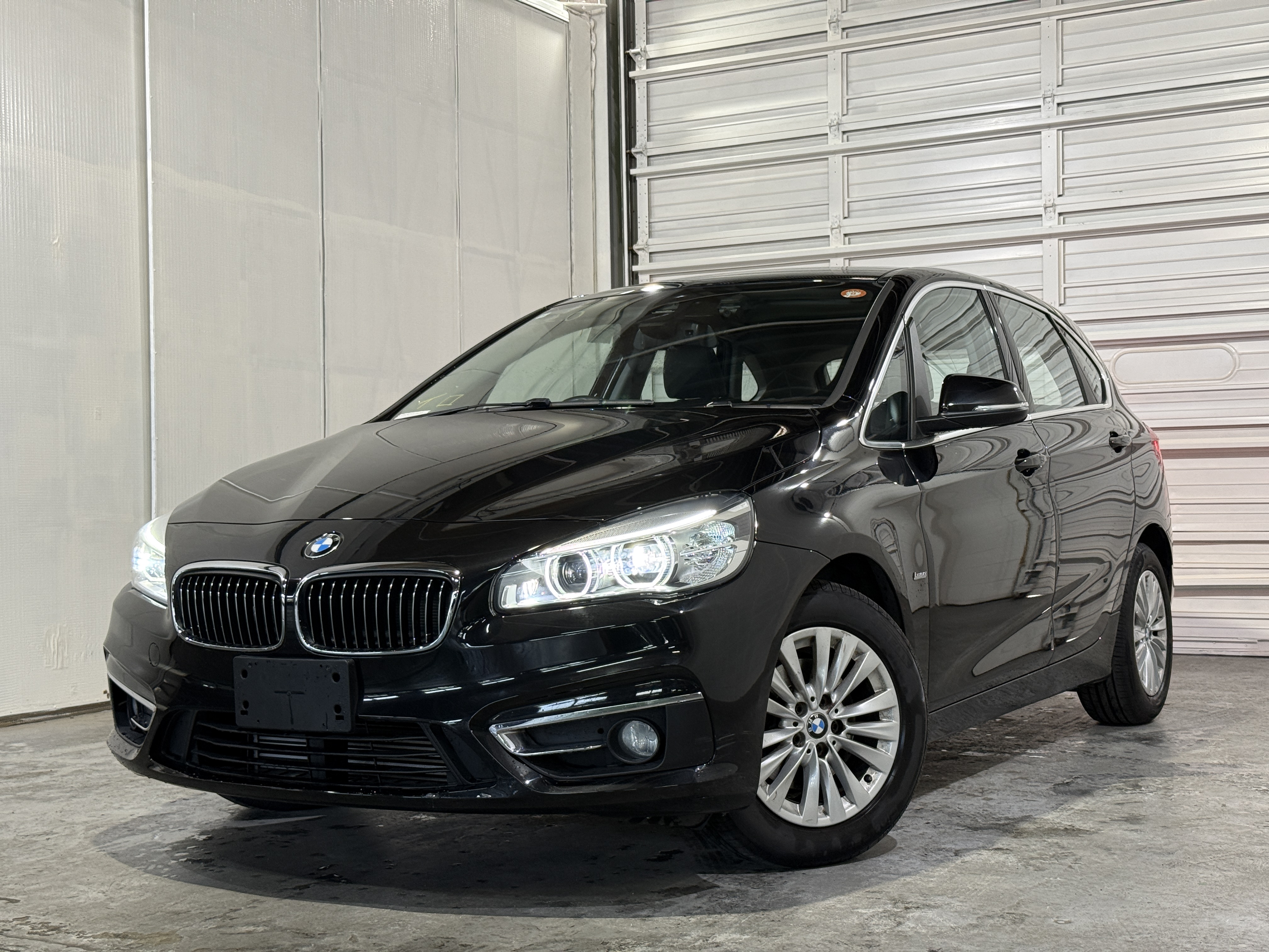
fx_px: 1760
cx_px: 634
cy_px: 476
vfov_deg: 30.3
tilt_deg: +0.7
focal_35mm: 48
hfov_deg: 39.7
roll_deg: +0.2
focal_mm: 6.76
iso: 125
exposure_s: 1/60
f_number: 1.78
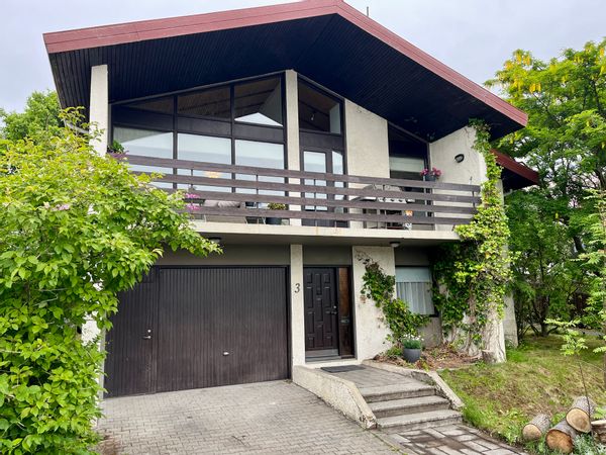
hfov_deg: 67.3
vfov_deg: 53.1
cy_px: 228
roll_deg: +1.1
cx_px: 303
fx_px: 455
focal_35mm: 26
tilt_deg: +7.6
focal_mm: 5.1
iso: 64
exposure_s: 1/150
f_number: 1.6
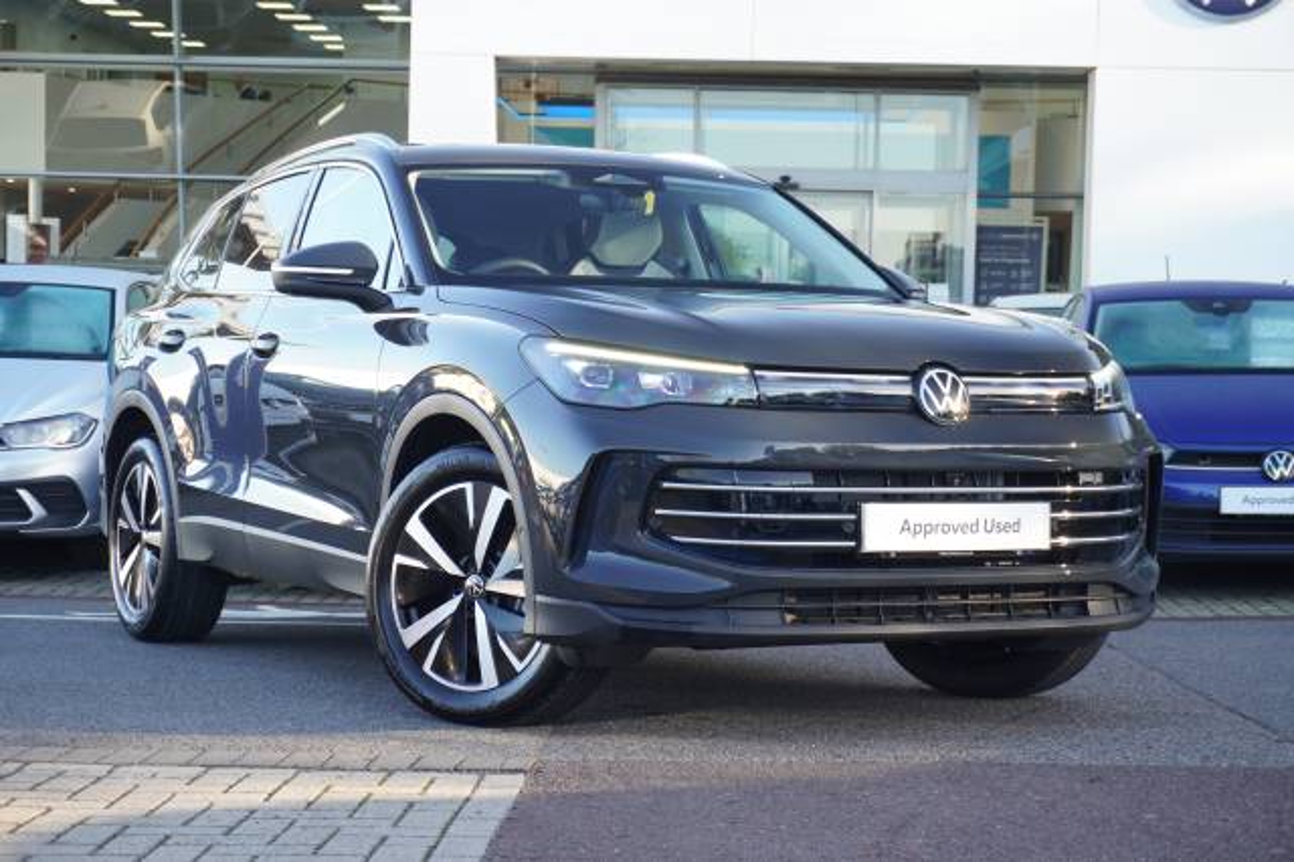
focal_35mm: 70
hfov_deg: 28.7
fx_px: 2533
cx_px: 647
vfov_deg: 19.3
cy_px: 431
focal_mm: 47
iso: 400
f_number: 5.6
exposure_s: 1/90
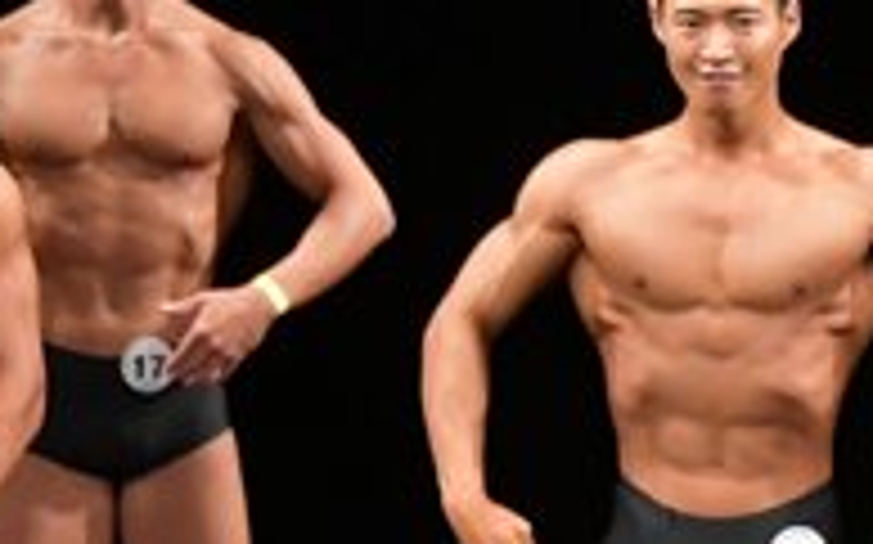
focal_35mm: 761
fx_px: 18095
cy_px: 796
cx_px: 992
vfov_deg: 1.7
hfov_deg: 2.8
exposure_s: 1/400
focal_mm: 125
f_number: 5.6
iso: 3200
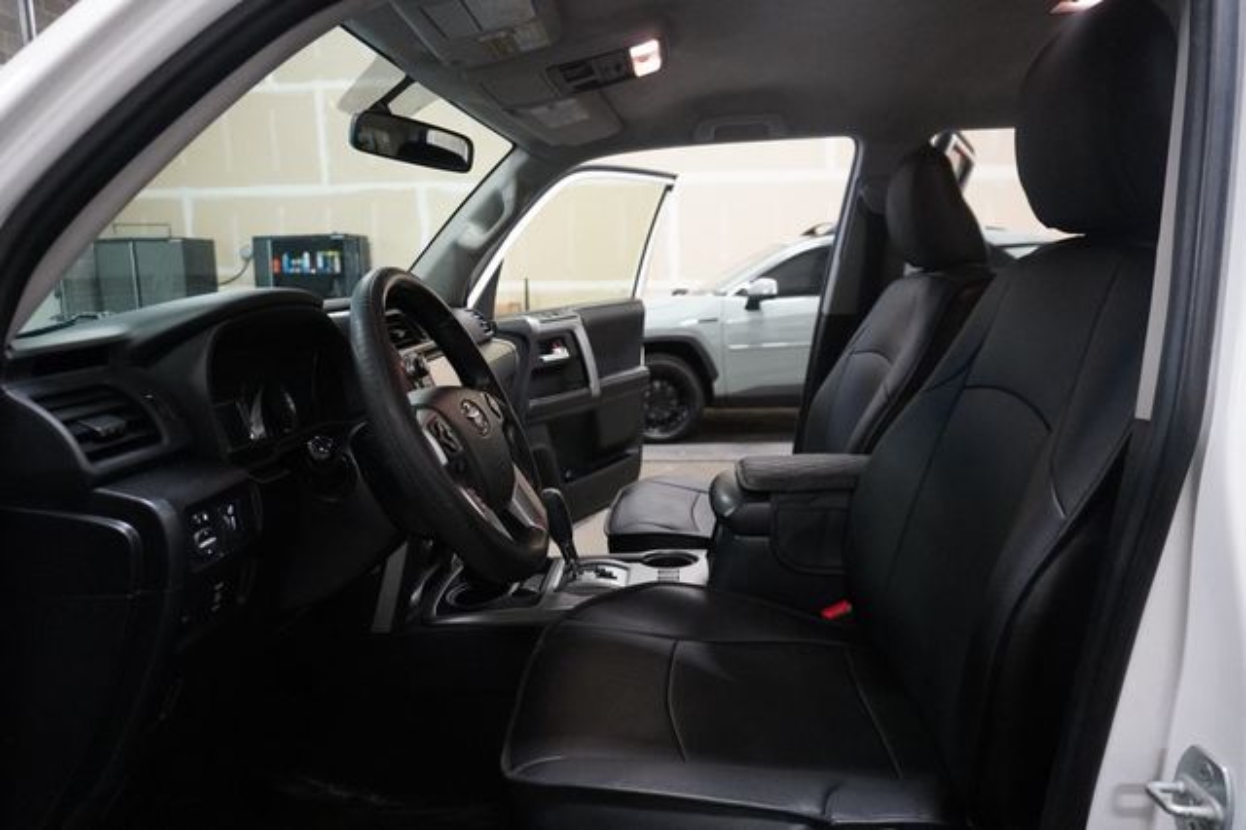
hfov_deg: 73.8
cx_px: 623
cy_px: 415
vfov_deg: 53.1
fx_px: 830
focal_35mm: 24
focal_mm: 16
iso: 5000
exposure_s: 1/160
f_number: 3.5
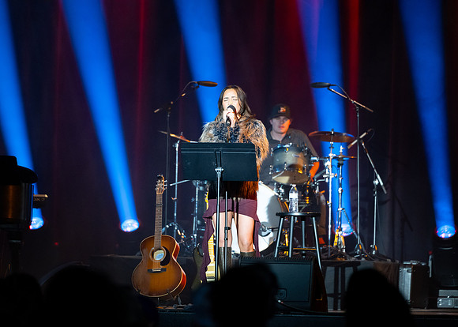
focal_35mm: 189
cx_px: 236
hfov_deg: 10.7
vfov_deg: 7.6
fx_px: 2453
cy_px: 164
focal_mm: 180
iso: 3200
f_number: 2.8
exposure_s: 1/200
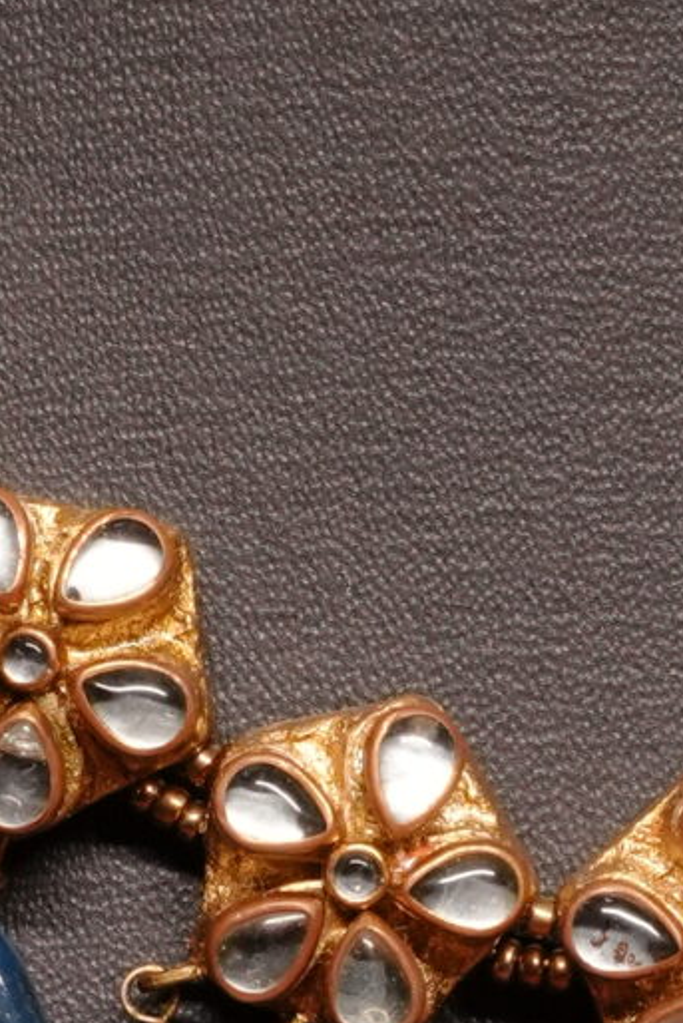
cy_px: 758
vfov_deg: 7.9
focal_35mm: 259
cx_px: 678
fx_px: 7365
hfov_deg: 5.3
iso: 1600
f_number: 8
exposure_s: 1/100
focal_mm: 35
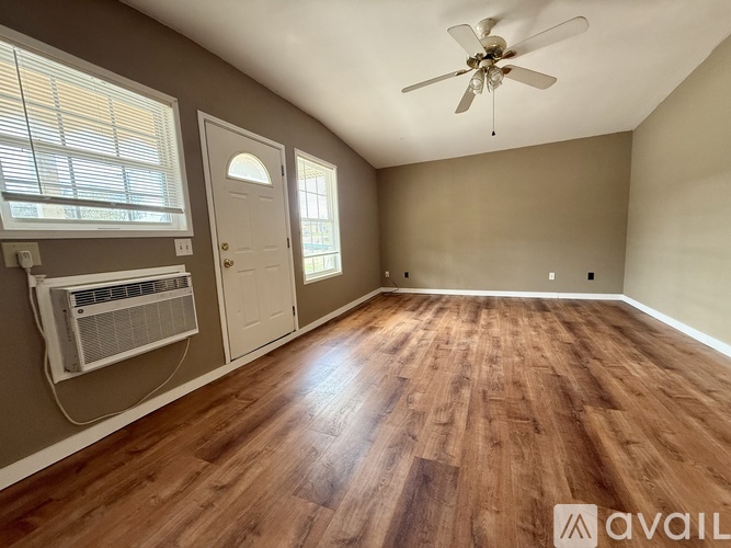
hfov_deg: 102.1
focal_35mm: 14
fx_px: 296
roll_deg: +3.4
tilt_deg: -6.6
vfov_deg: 85.7
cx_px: 366
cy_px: 274
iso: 320
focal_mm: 2.22
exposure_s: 1/99
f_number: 2.2
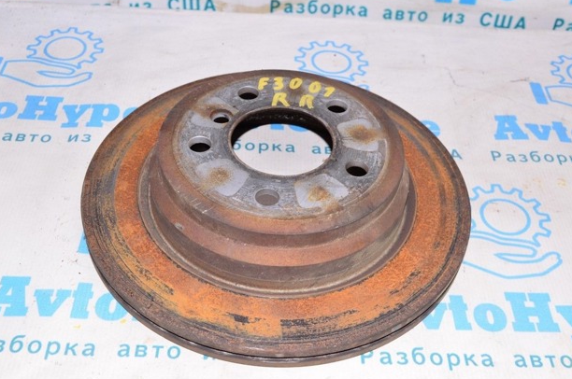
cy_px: 186
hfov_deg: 43.2
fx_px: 722
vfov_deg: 29.4
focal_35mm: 46
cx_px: 293
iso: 1600
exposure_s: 1/200
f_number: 8
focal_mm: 29
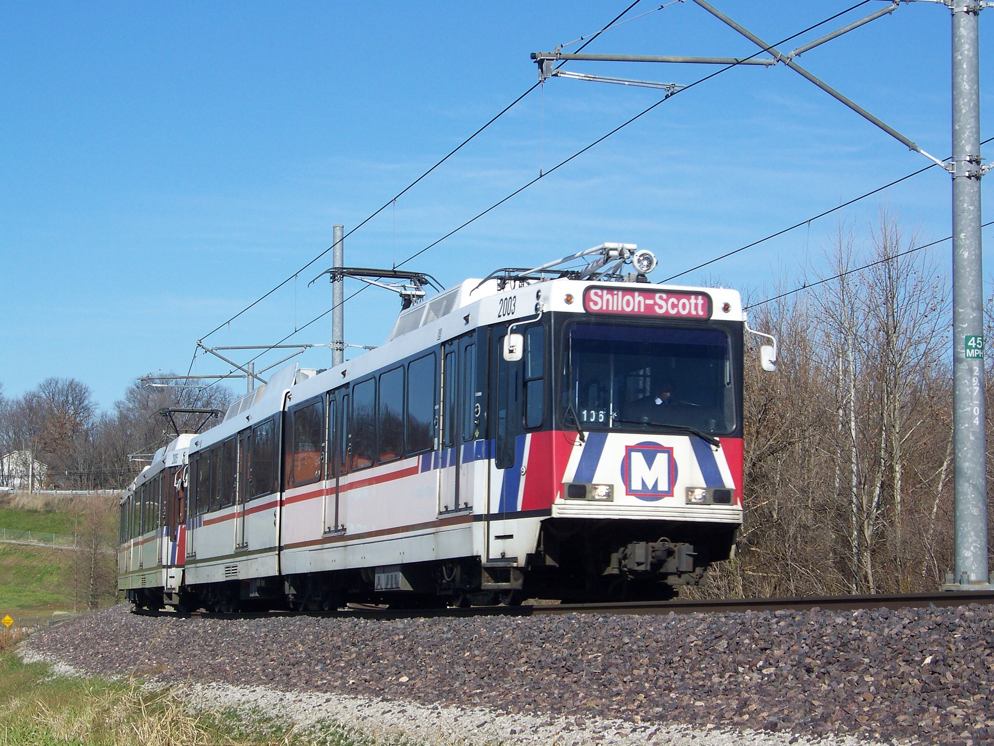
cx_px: 497
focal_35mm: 96
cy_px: 373
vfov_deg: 15.4
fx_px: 2757
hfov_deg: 20.4
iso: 64
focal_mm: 16.2
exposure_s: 1/500
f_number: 5
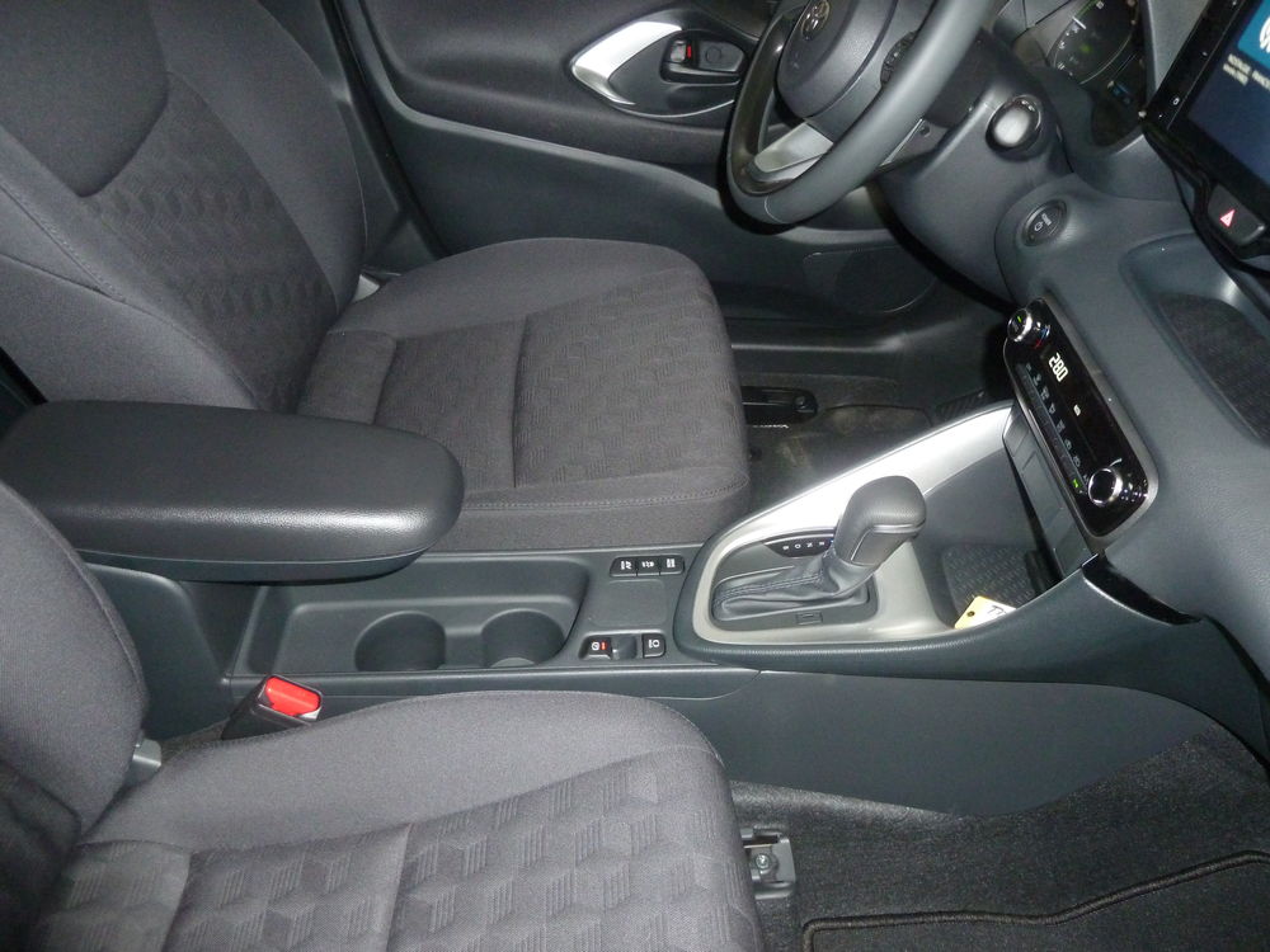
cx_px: 635
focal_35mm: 25
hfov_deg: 69.4
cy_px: 476
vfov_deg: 54.9
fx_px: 917
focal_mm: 4.1
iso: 400
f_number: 3.3
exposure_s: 1/30
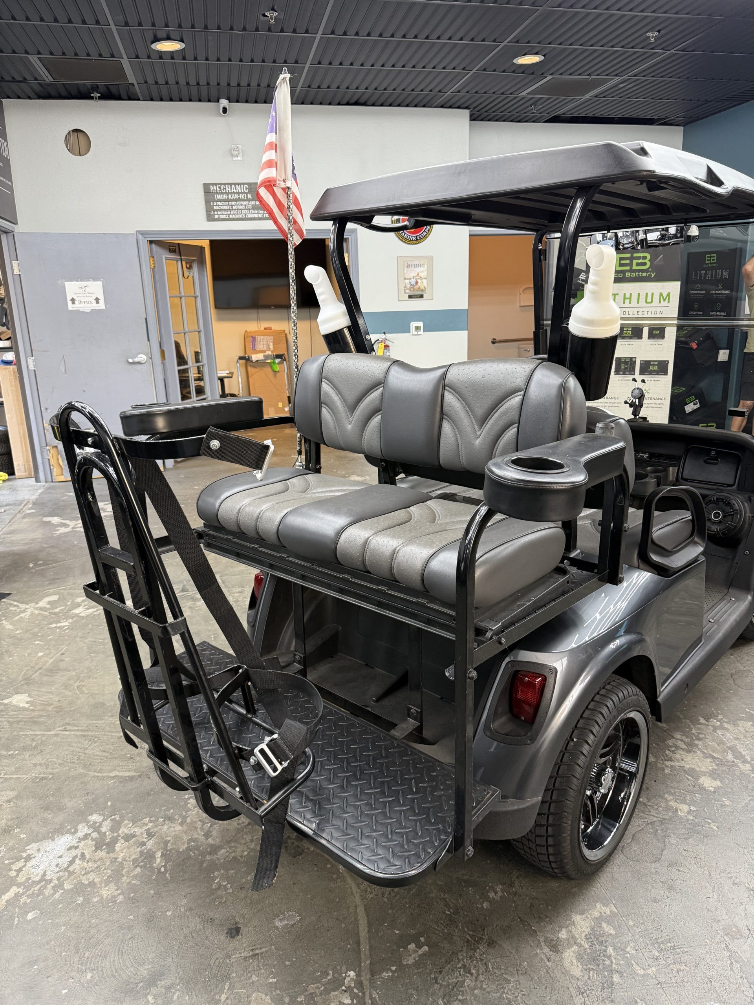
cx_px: 377
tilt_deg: -14.7
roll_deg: +0.4
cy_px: 502
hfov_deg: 56.8
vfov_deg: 71.6
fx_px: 697
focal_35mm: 24
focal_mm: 6.76
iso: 200
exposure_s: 1/64
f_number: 1.78
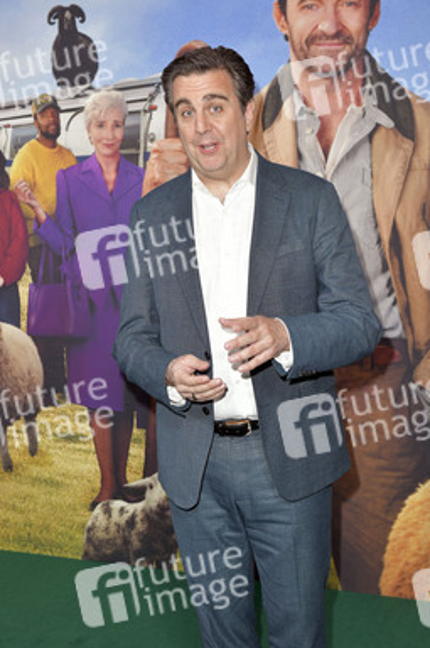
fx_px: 898
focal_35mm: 50
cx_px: 211
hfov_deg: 26.9
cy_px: 334
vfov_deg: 39.6
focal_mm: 48
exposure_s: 1/200
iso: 1600
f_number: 5.6
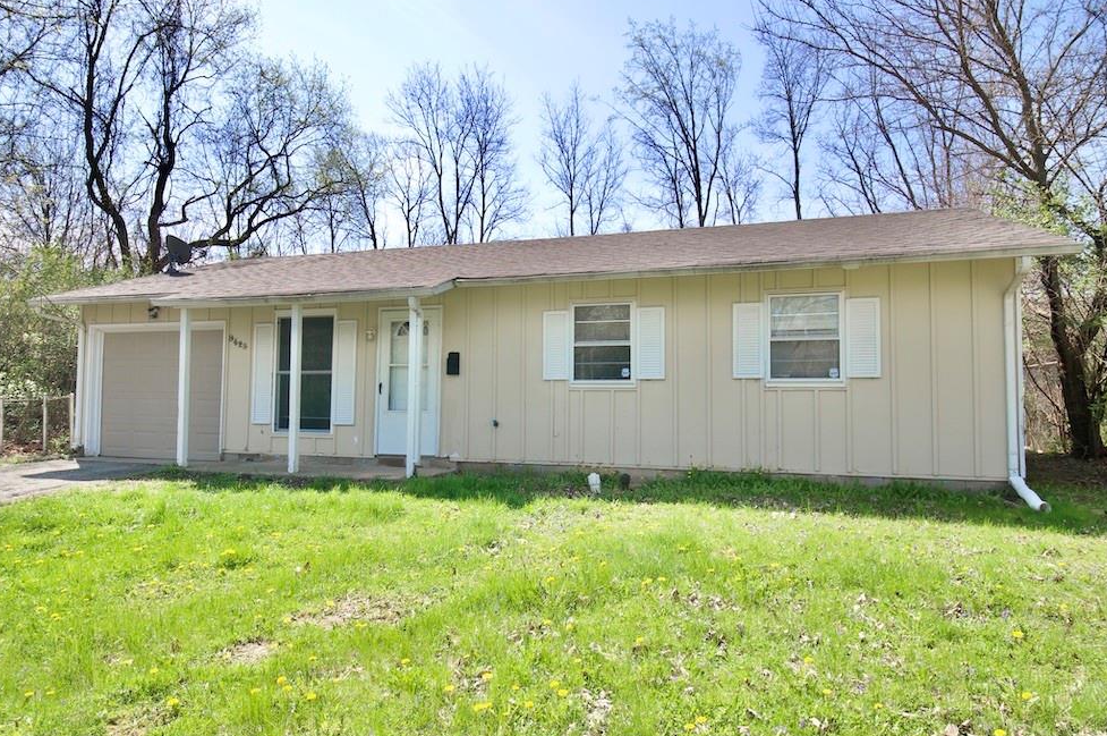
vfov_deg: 57.1
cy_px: 367
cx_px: 569
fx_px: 676
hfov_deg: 78.6
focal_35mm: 22
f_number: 8
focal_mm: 14
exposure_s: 1/250
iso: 200
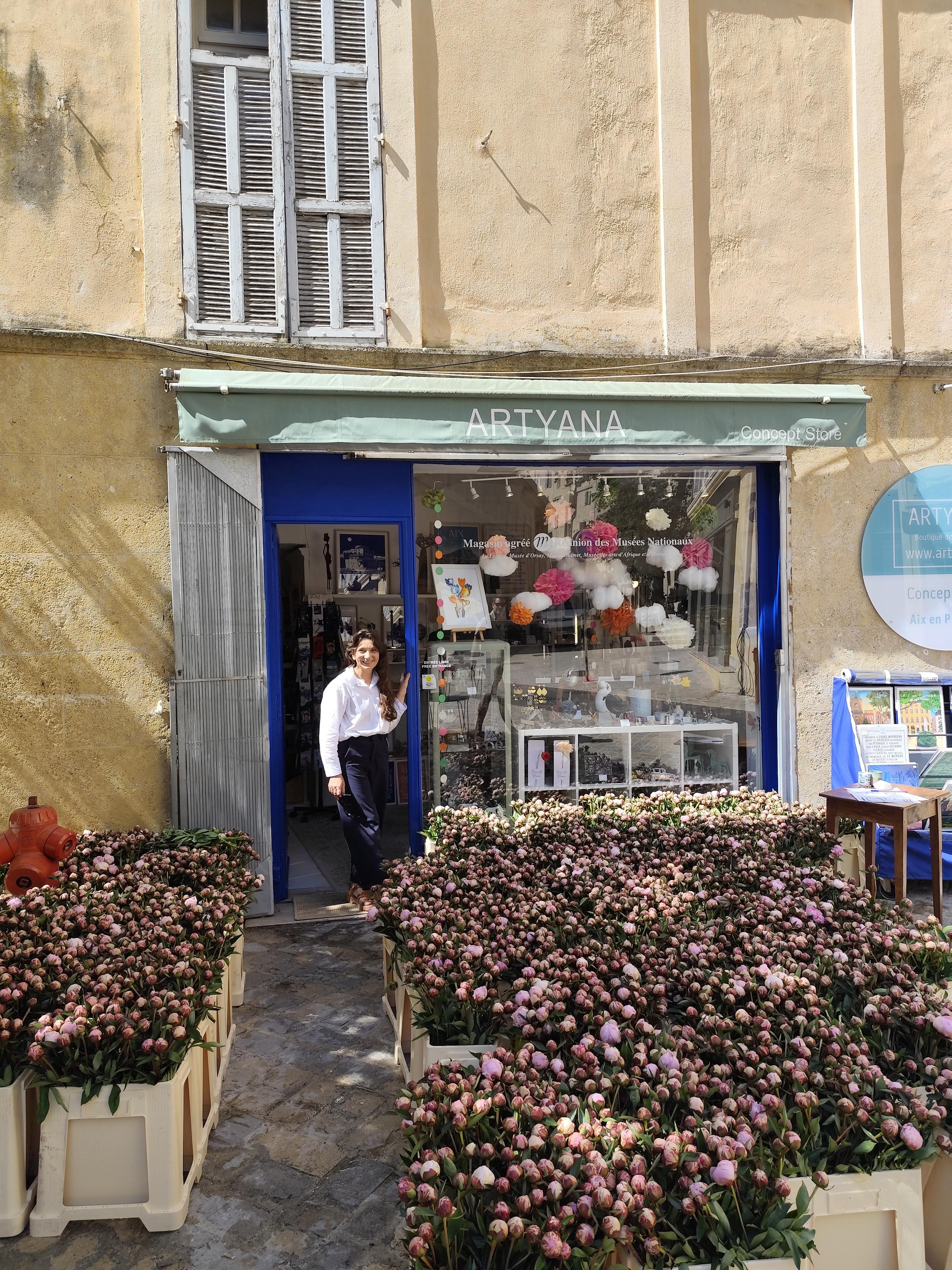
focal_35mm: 23
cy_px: 635
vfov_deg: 73.9
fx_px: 843
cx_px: 476
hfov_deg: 58.9
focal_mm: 6.19
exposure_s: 1/528
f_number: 1.65
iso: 50
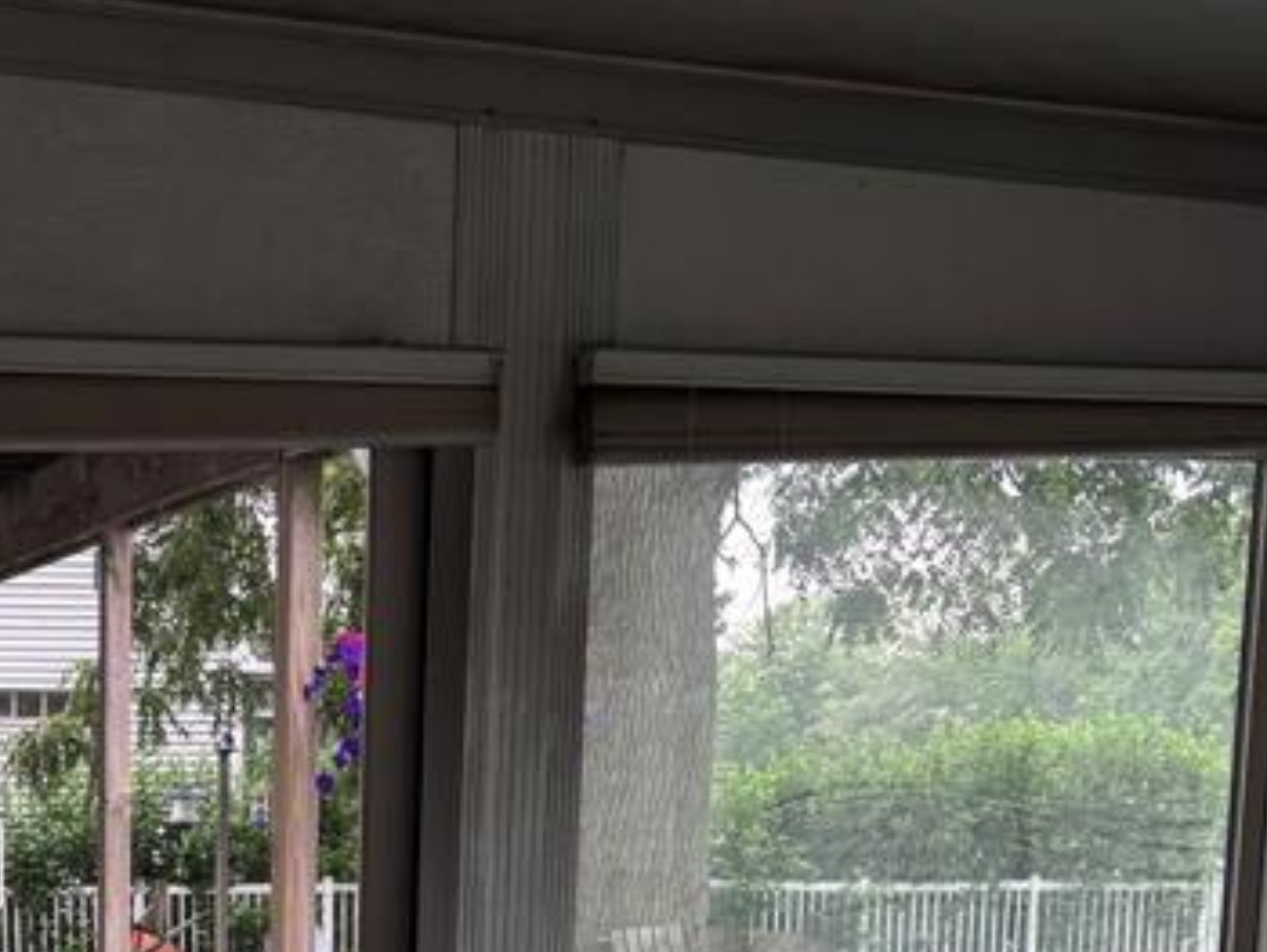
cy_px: 1234
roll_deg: -0.2
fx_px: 2784
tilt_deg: -9.1
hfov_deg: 24.6
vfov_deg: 18.1
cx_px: 47
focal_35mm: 76
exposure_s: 1/121
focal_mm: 5.96
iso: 50
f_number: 1.6
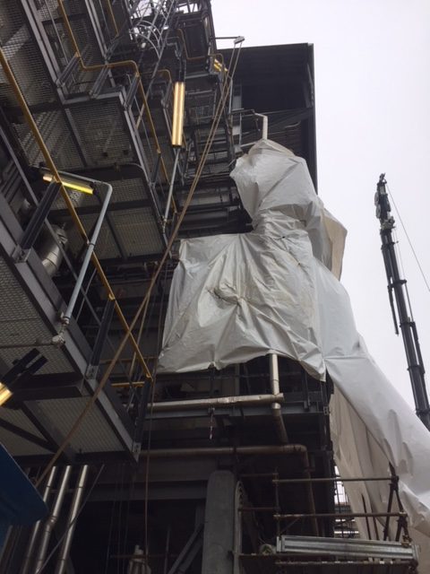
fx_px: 480
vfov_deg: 61.7
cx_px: 215
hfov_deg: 48.2
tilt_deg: +46.2
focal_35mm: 29
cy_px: 287
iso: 32
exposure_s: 1/565
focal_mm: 4.15
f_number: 2.2
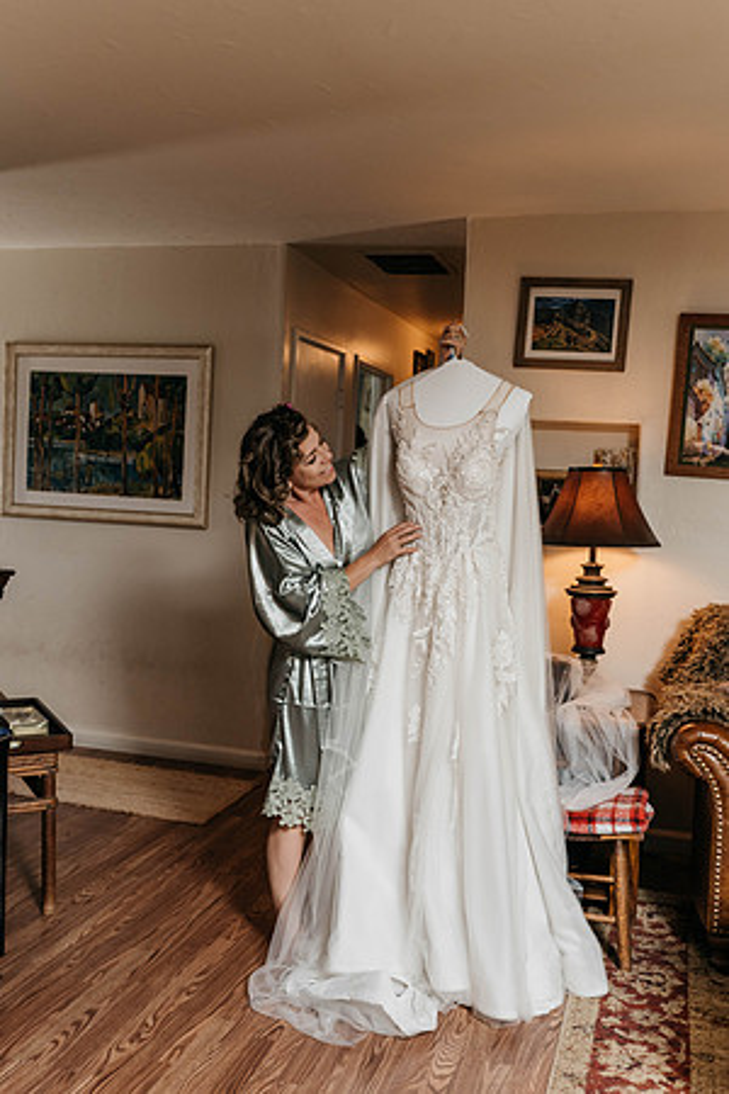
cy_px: 547
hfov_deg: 36.9
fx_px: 1093
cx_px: 364
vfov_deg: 53.1
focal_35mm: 36
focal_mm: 36
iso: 1000
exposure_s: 1/320
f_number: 2.8
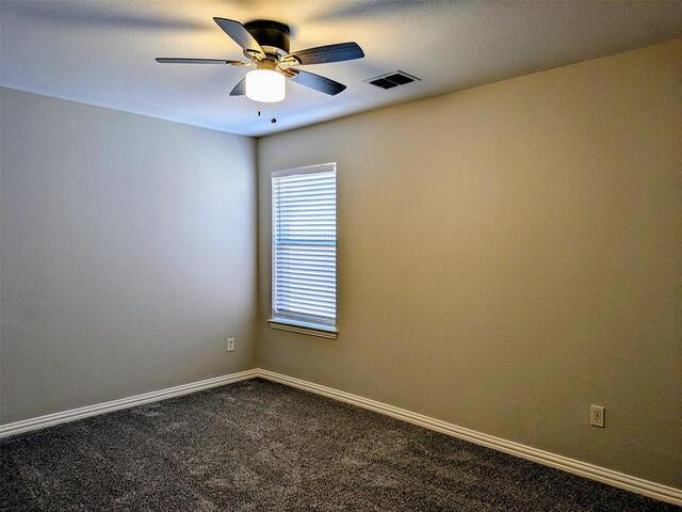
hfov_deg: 69.4
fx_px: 493
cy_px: 256
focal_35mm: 25
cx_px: 341
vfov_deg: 54.9
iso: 66
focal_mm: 5.43
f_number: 1.89
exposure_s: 1/60
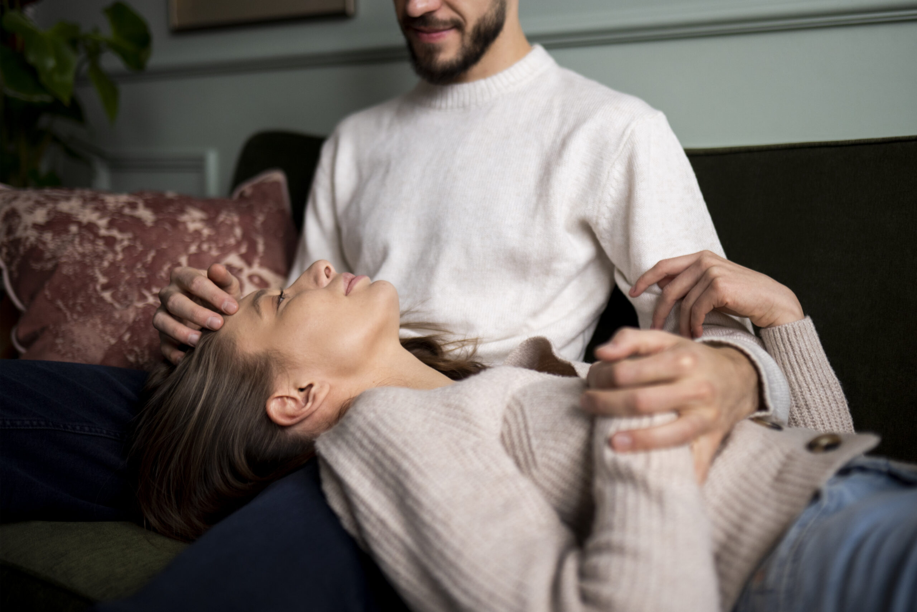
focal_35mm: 35
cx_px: 458
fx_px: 892
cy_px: 306
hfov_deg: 54.4
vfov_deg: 37.9
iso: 800
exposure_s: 1/320
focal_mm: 35
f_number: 1.6
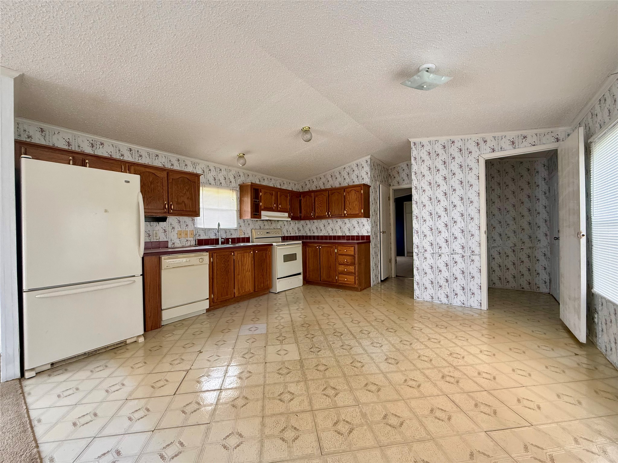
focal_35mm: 14
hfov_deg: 102.1
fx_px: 250
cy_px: 232
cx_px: 309
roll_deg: +0.6
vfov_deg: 85.7
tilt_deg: +0.1
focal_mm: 2.22
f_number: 2.2
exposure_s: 1/65
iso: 320
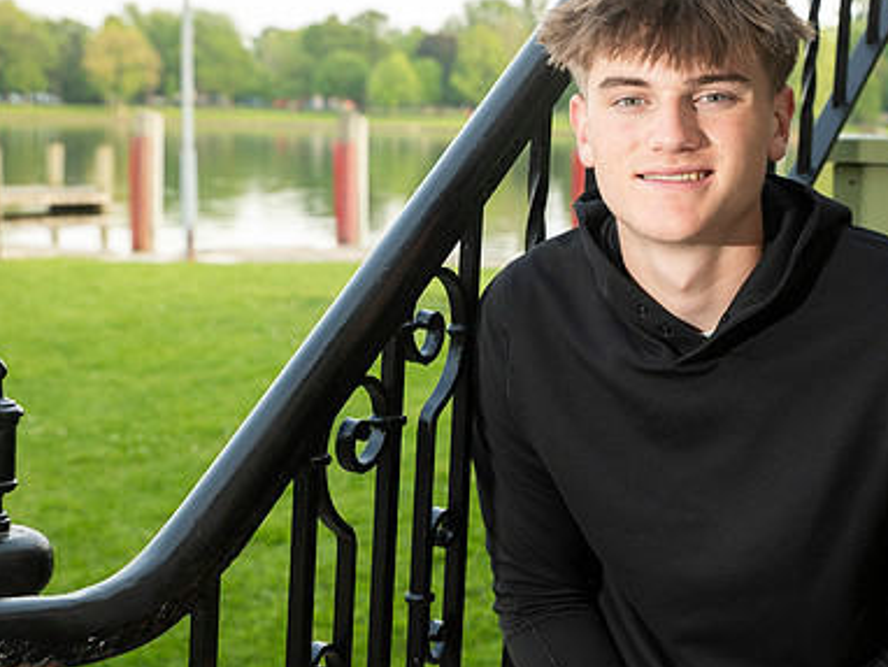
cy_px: 289
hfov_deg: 27.6
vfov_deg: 21.0
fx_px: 1797
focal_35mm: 70
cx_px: 574
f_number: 5.6
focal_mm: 48
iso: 320
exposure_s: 1/160
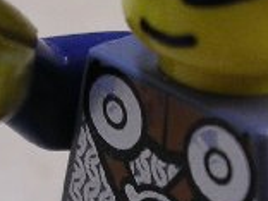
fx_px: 1208
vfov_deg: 9.5
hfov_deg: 12.7
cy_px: 170
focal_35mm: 156
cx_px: 122
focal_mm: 5.8
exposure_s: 1/12.5
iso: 100
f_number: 2.8
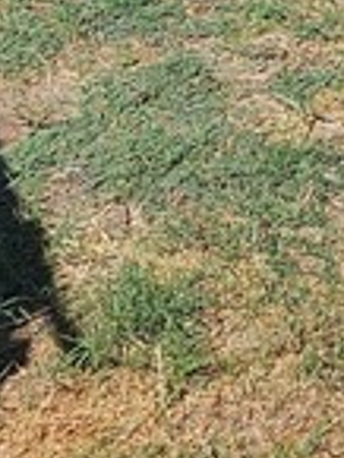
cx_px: 638
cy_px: -291
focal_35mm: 92
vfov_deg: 18.2
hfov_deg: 14.1
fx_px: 1217
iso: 50
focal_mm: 2.2
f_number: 2.2
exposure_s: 1/3168
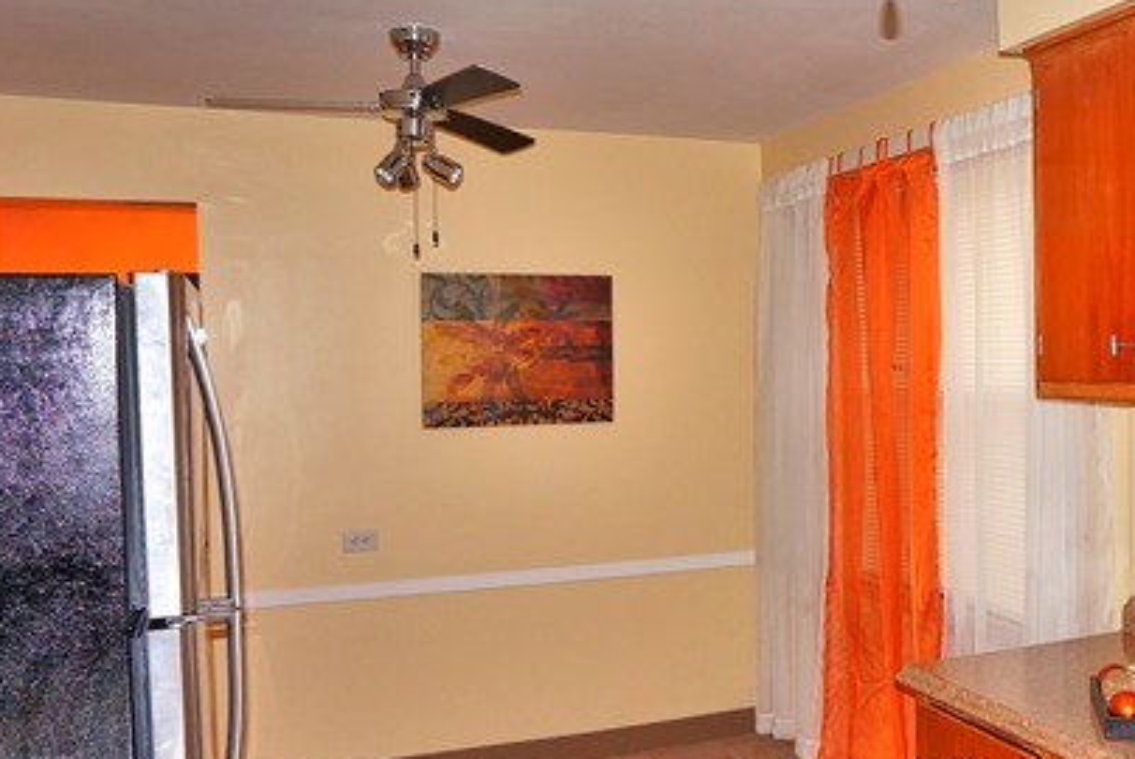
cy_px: 409
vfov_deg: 35.1
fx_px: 1199
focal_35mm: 38
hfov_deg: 49.6
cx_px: 778
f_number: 3.5
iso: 800
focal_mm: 16
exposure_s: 1/100
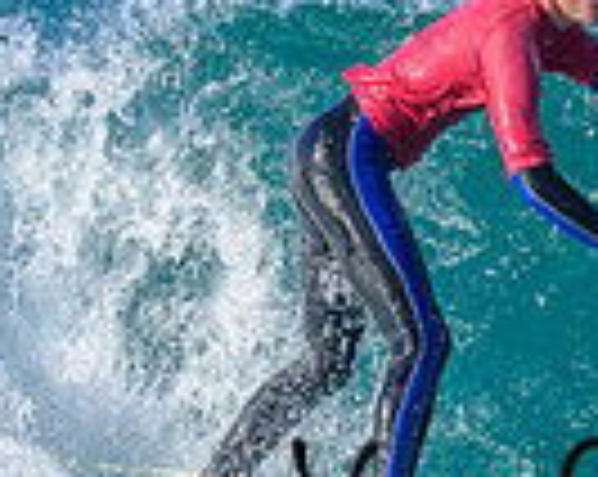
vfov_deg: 0.3
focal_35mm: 4511
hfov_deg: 0.4
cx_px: 905
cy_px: 435
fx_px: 79721
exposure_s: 1/2000
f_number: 6.3
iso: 500
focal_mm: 800
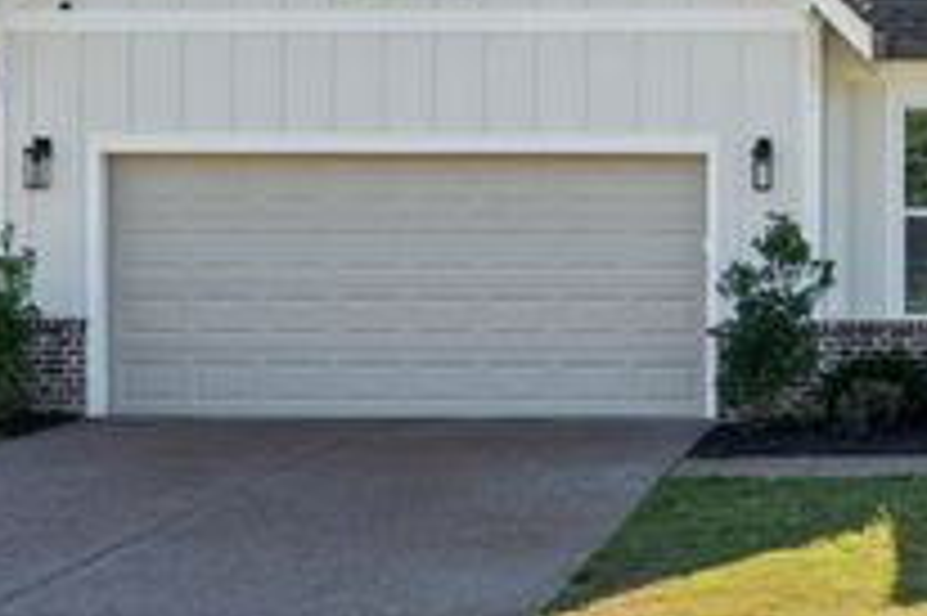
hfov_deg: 27.7
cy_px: 74
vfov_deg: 19.7
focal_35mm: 68
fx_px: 1750
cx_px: 958
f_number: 9.5
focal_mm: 28
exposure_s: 1/1000
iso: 1000
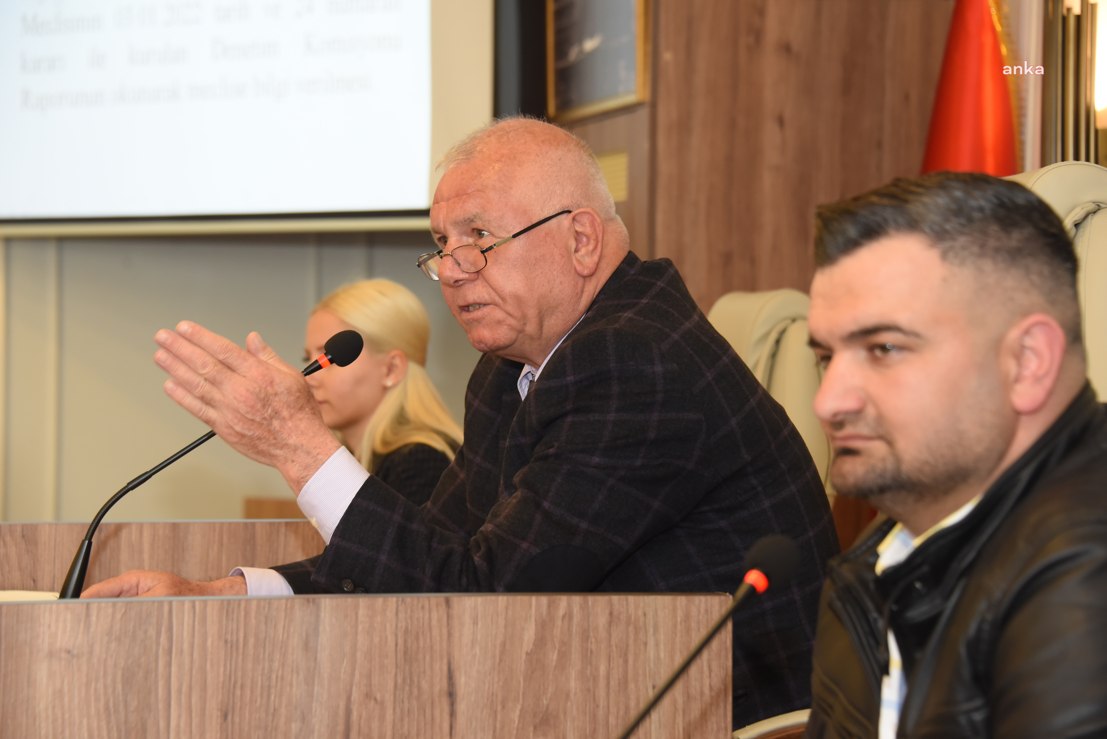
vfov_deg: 12.2
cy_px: 370
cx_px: 554
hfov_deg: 18.3
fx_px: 3445
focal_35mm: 112
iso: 1600
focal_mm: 112
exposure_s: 1/60
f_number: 5.3
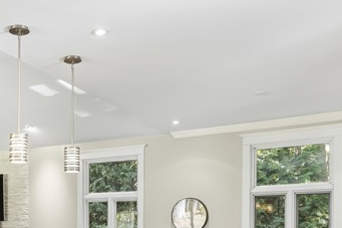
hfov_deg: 36.9
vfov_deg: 24.9
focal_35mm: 51
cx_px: 49
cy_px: 240
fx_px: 484
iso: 1250
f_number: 9
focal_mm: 16
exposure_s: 1/3
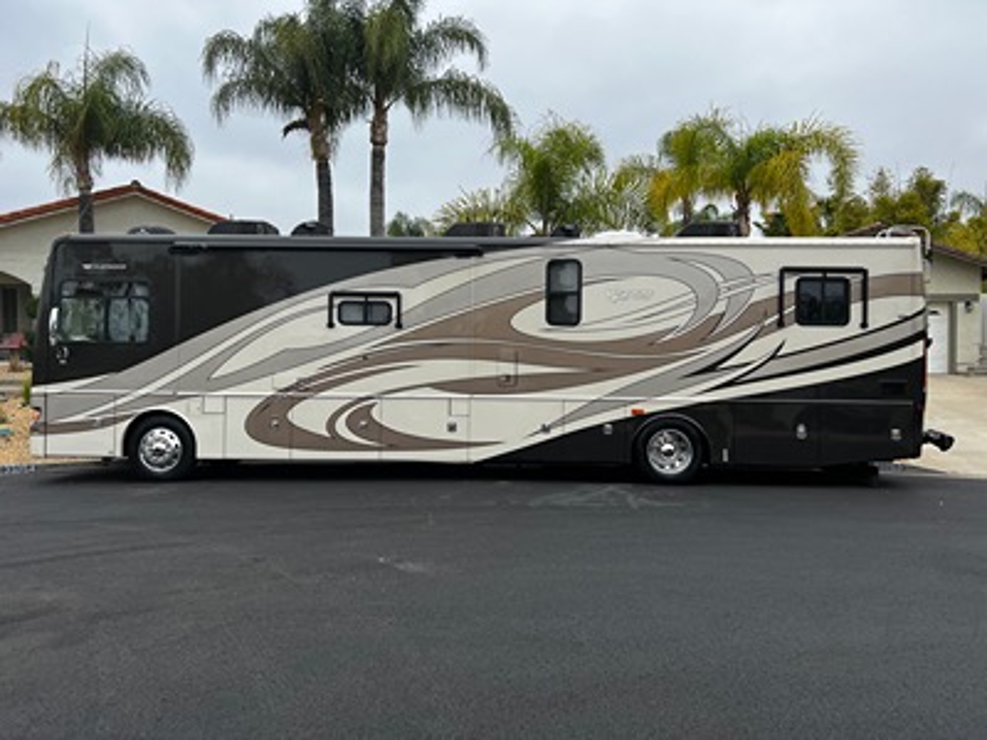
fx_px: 741
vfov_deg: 53.1
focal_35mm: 26
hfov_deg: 67.3
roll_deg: -0.4
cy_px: 370
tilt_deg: -1.6
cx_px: 494
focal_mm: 5.7
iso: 50
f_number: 1.5
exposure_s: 1/1972
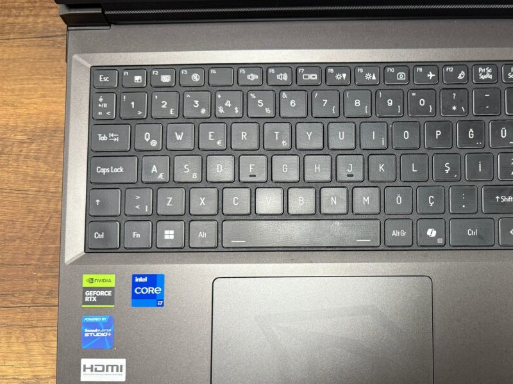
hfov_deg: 49.4
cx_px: 382
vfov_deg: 39.3
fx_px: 534
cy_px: 246
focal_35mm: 36
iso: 200
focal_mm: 6.76
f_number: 1.78
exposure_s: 1/50
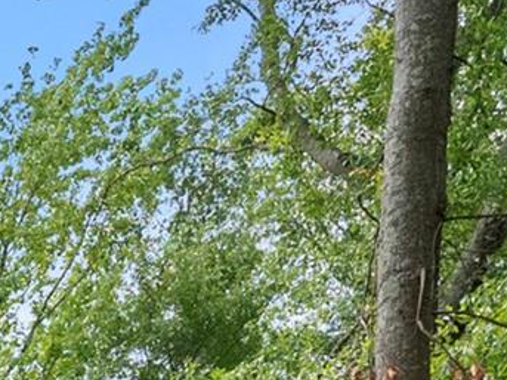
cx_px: -819
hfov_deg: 13.2
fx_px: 1381
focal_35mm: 94
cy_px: 935
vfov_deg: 12.2
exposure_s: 1/1600
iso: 2000
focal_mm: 16.4
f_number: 9
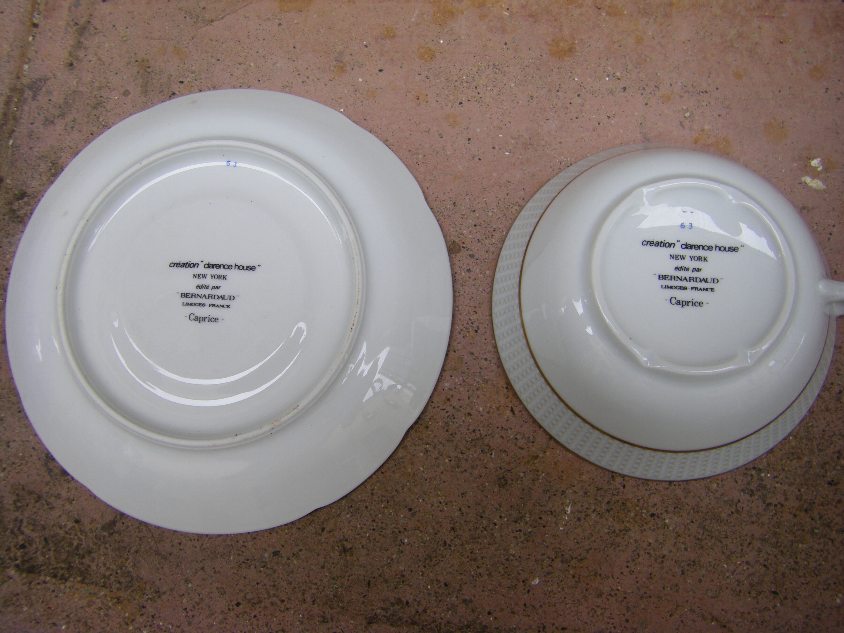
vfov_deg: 37.7
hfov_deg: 49.0
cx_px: 422
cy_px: 316
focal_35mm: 38
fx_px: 927
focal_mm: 6.3
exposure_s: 1/50
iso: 64
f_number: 3.5
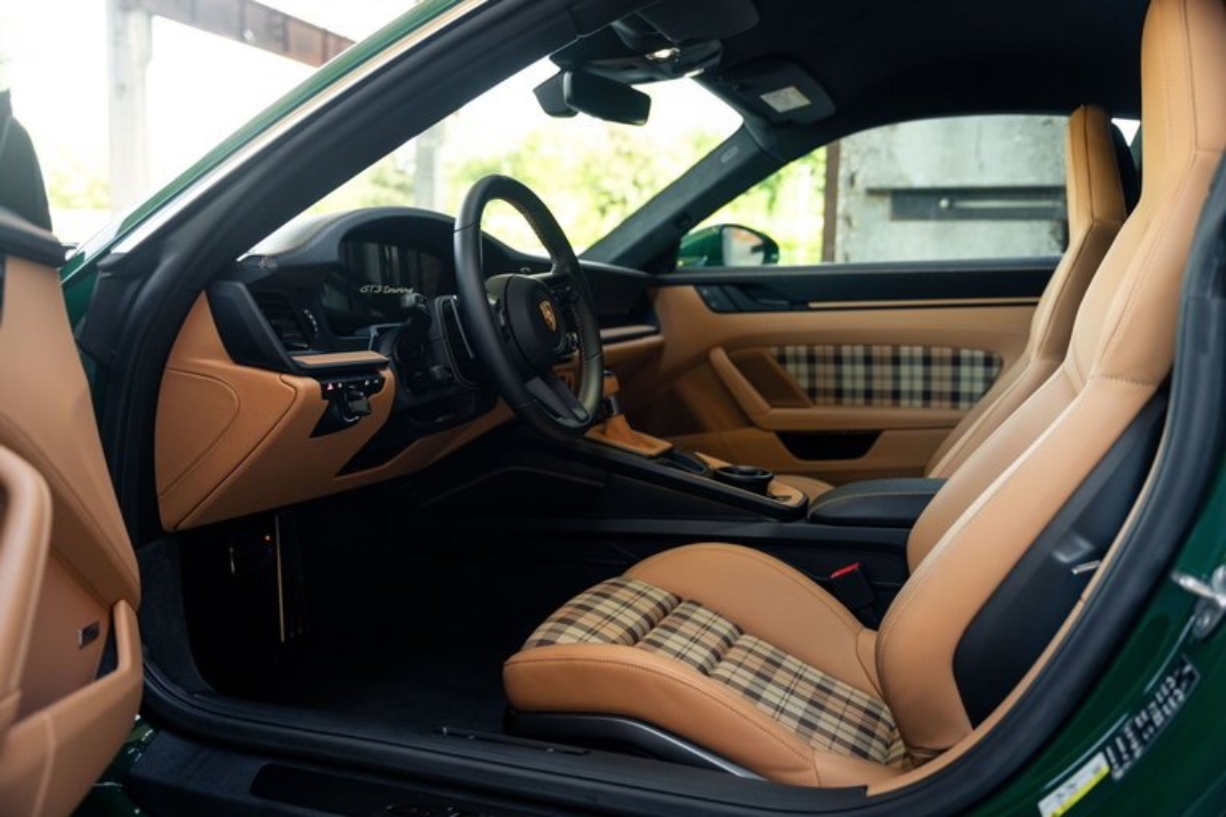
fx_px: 1066
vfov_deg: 42.0
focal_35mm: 31
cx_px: 613
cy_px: 408
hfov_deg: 59.8
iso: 1250
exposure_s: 1/250
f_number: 2.8
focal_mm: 31.3
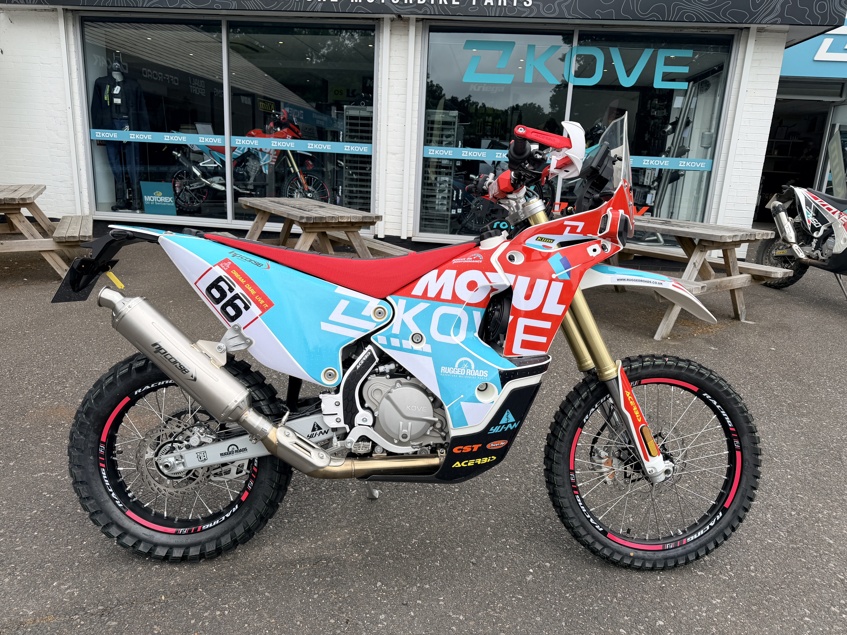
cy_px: 318
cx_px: 424
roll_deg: -2.7
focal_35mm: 24
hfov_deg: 71.6
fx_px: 587
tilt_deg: -13.7
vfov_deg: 56.8
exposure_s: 1/2907
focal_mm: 6.76
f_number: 1.78
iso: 80
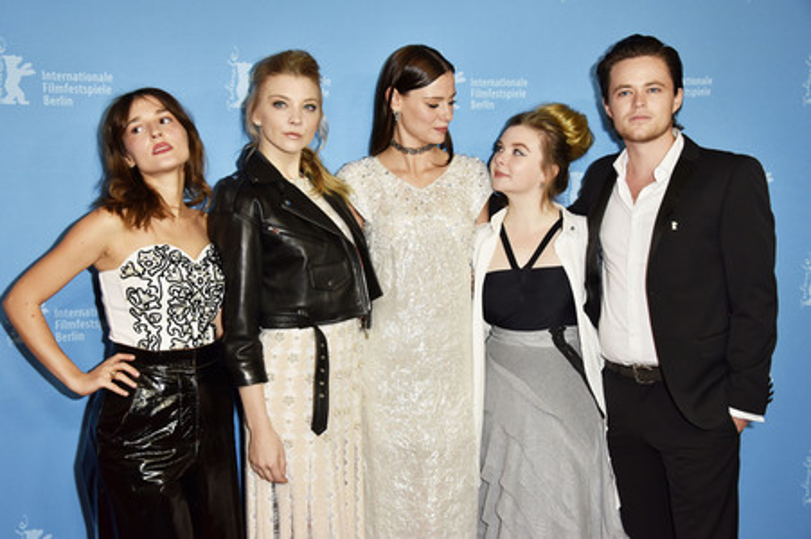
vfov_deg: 29.8
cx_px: 406
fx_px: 1013
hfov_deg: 43.6
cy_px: 270
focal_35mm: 45
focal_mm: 45
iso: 800
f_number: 5.6
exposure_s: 1/125
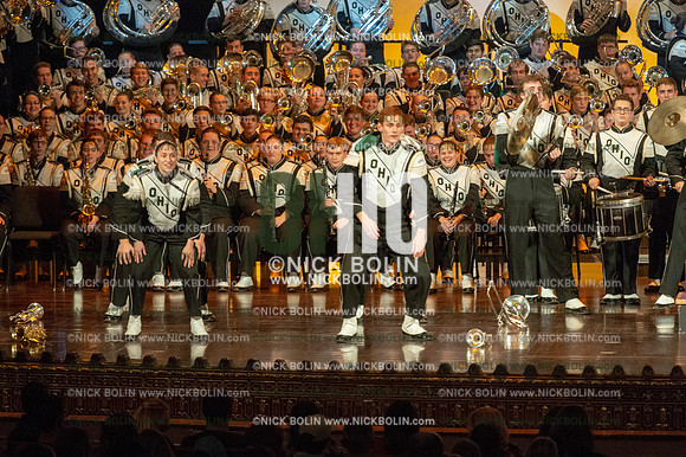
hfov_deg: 9.8
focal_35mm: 210
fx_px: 3999
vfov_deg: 6.5
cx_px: 343
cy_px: 228
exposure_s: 1/320
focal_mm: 210
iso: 8000
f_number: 5.6
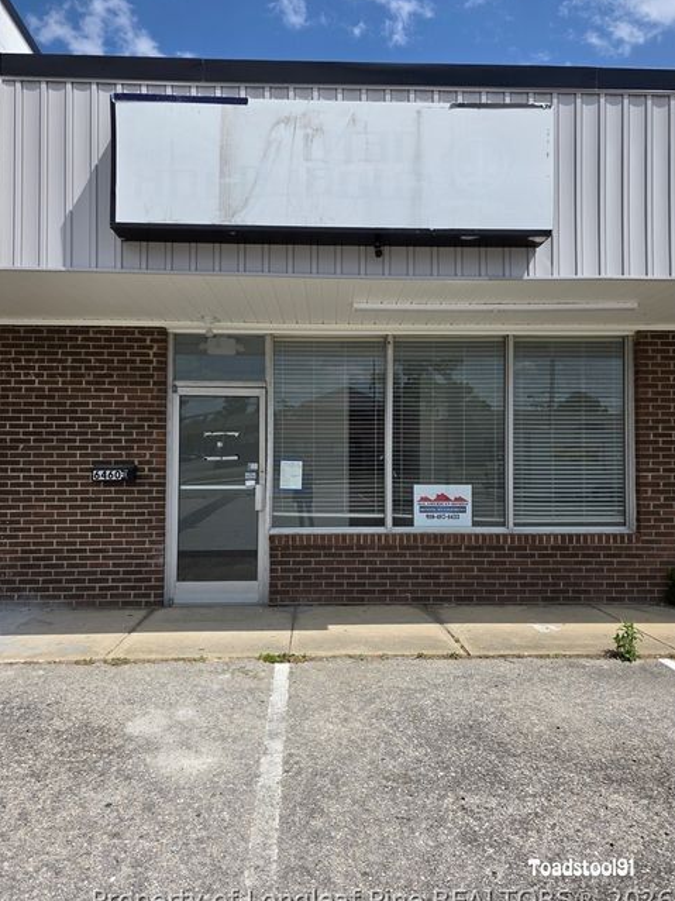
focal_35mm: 24
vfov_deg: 71.6
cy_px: 450
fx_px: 624
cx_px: 327
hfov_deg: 56.8
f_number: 1.7
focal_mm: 6.3
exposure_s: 1/7944
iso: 80
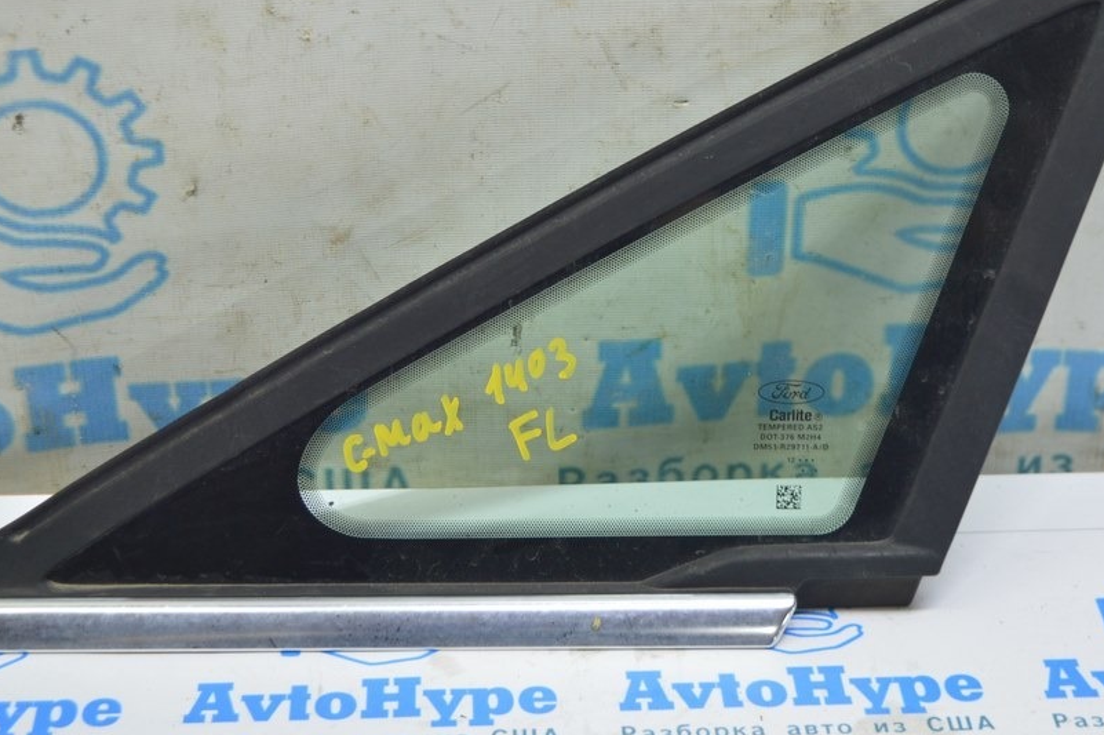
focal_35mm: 69
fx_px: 2115
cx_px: 565
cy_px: 278
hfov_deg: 29.3
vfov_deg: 19.7
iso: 400
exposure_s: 1/20
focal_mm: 36
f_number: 5.6
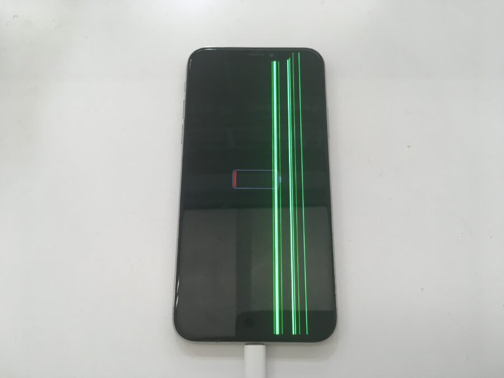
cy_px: 189
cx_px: 252
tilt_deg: -72.2
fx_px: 422
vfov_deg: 48.2
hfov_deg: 61.7
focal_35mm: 29
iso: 32
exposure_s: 1/30
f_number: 2.2
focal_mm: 4.15
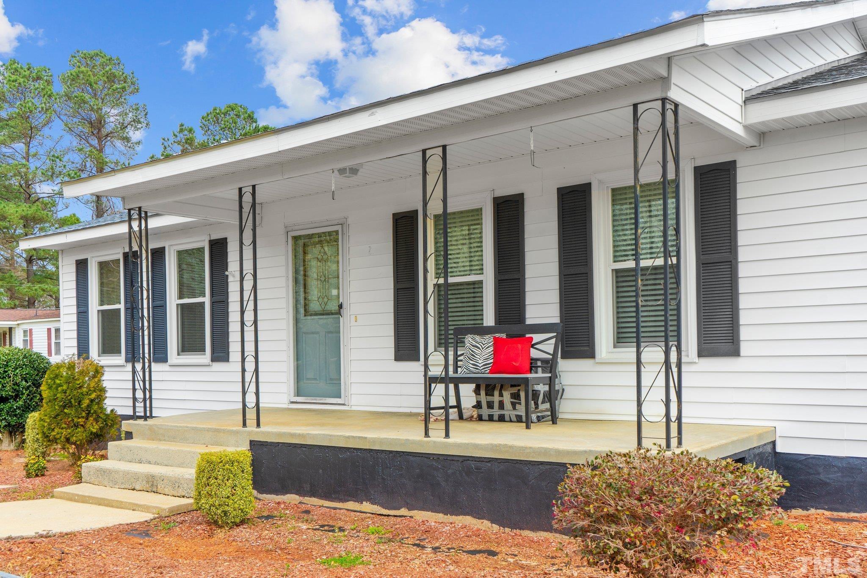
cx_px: 434
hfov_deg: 55.8
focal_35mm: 34
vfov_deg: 38.9
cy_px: 289
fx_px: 819
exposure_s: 1/250
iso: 100
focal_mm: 34
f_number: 8
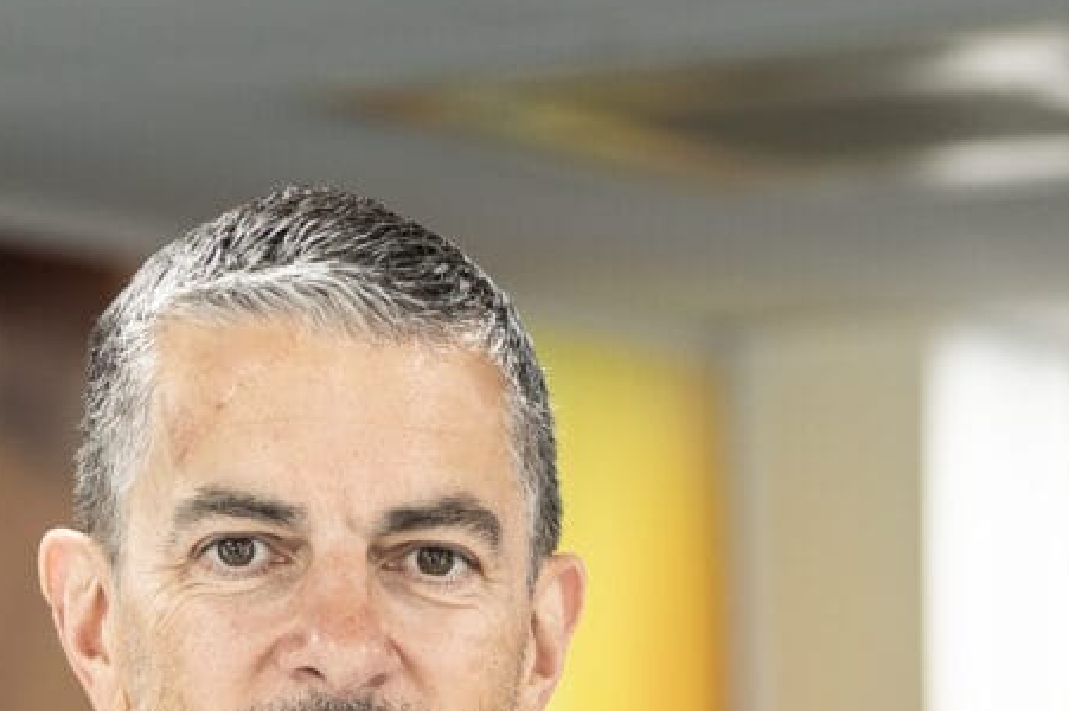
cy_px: 1509
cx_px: 1010
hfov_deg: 9.0
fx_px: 6736
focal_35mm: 227
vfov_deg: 5.9
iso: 110
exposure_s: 1/60
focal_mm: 50
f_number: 2
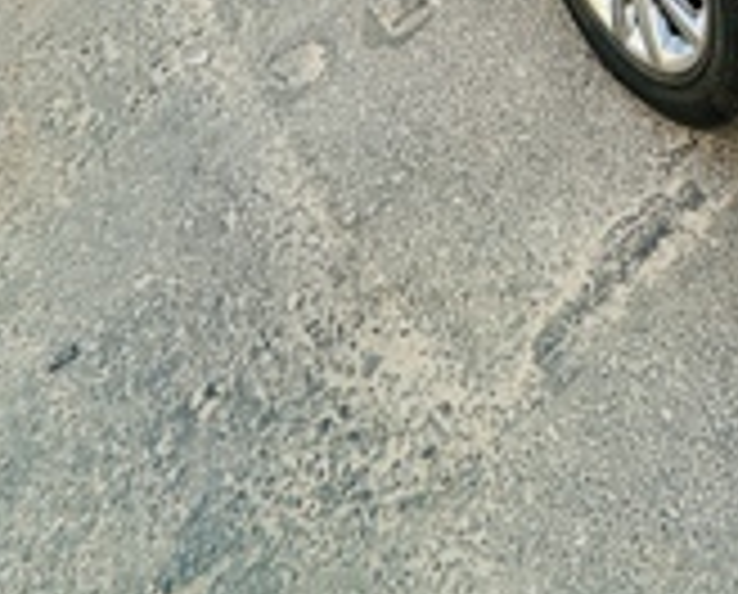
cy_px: -421
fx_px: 832
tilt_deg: -18.7
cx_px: 718
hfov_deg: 42.2
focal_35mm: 38
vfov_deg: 23.8
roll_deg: -4.7
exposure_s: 1/266
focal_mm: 2.22
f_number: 2.2
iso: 40
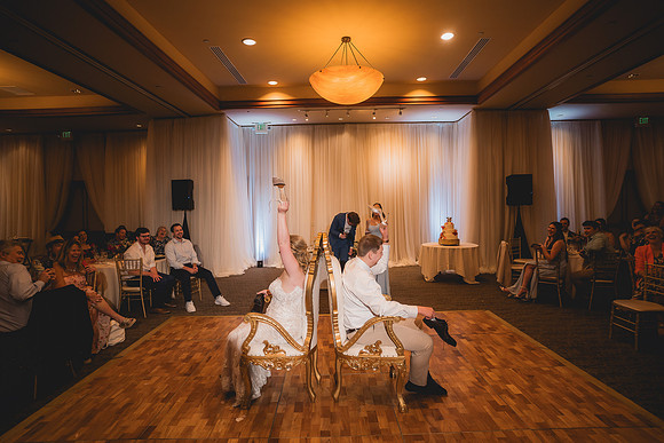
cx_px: 332
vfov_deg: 67.4
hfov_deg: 90.0
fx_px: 332
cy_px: 222
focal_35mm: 18
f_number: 2.8
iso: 1250
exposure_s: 1/160
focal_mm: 18
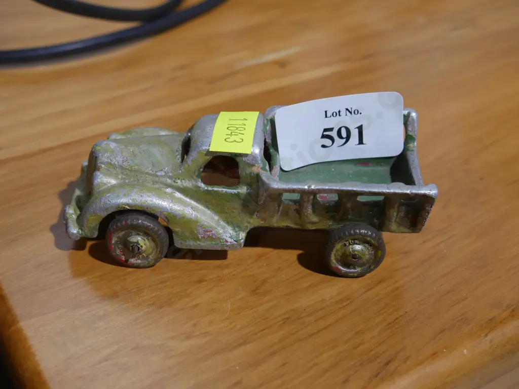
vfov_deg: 30.3
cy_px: 194
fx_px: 720
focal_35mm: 48
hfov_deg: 39.7
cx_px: 260
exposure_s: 1/60
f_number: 5.6
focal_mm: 24
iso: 800
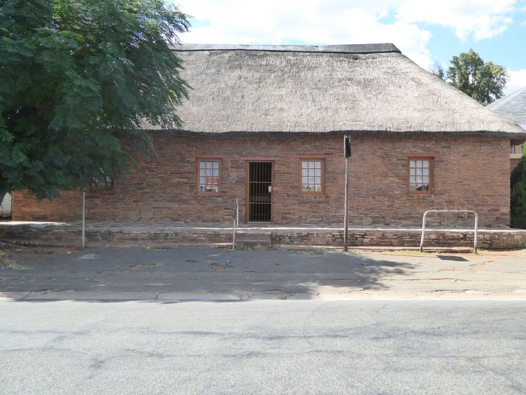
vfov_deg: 36.8
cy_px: 198
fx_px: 593
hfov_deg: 47.9
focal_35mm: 39
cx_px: 263
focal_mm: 6.7
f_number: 3.7
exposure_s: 1/320
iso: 160
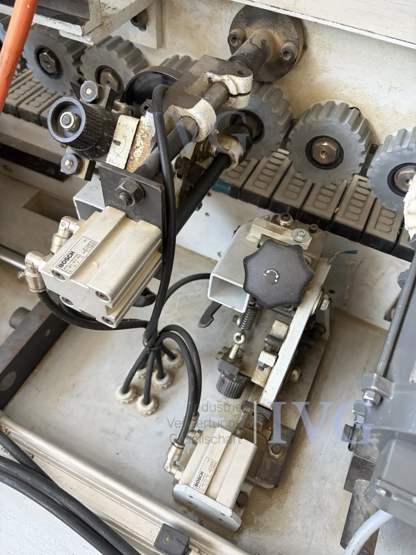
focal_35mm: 26
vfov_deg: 67.3
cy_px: 278
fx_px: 417
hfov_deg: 53.1
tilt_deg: -55.4
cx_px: 208
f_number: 1.6
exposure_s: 1/60
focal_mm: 5.96
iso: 250
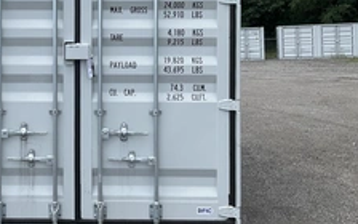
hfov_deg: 35.7
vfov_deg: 23.3
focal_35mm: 55
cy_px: 54
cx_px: 72
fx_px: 537
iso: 25
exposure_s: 1/1377
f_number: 1.8
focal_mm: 3
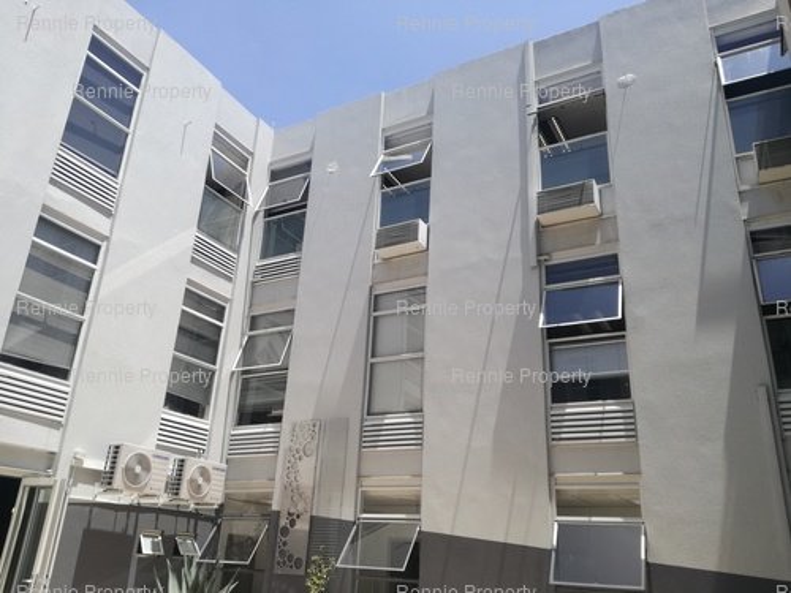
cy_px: 296
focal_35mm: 27
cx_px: 396
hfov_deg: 65.3
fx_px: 617
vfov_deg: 51.4
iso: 50
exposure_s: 1/847
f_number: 2
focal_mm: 3.79
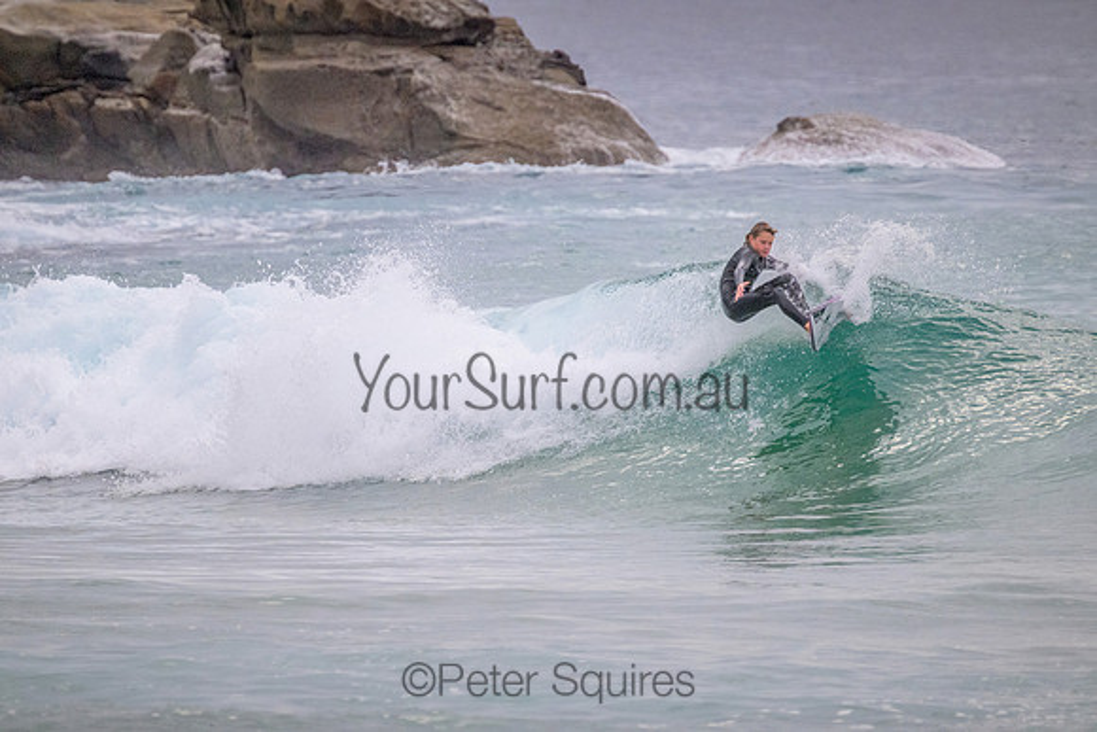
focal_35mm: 800
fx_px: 24382
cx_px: 548
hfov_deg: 2.6
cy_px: 366
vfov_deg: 1.7
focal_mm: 800
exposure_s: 1/1250
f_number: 11
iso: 2800
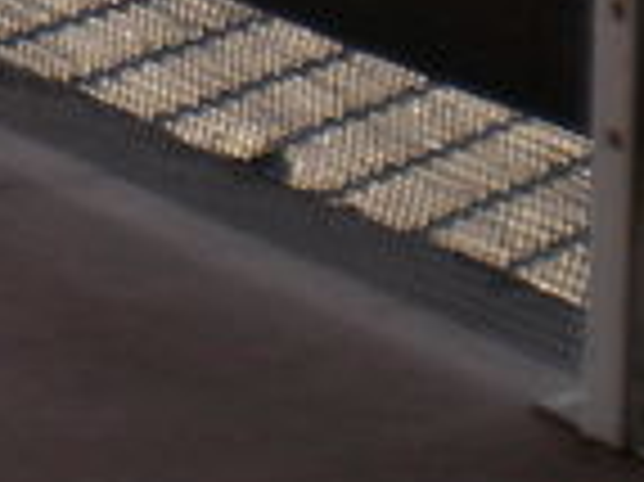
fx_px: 4554
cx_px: -1153
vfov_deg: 5.8
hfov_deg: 7.3
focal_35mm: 245
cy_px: -788
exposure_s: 1/303
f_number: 4.6
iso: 80
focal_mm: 6.3
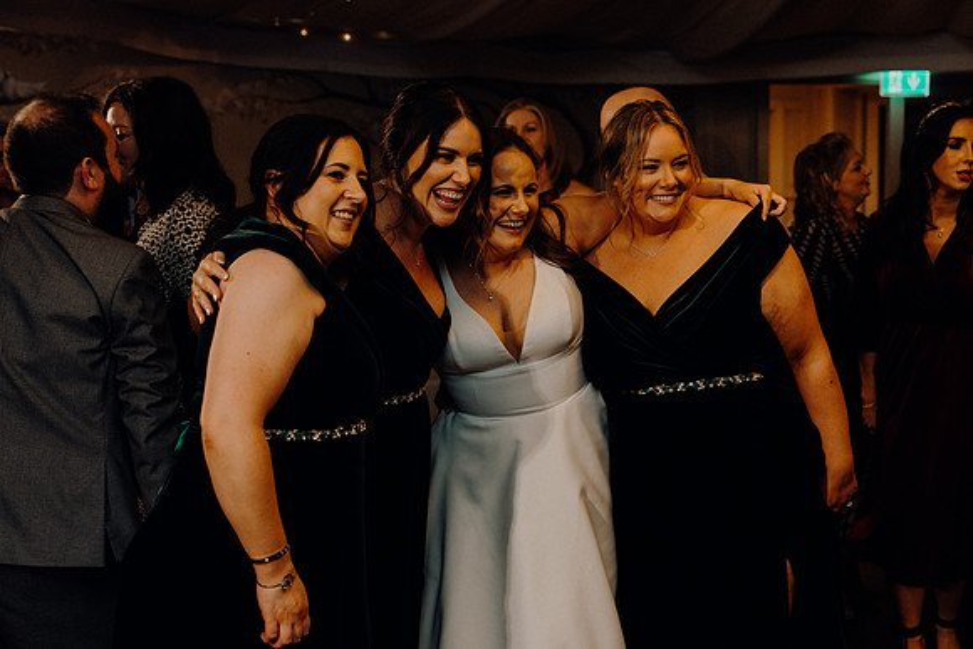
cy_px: 324
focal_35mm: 47
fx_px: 1271
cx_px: 486
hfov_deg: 41.9
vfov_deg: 28.7
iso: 2500
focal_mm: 47
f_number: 3.5
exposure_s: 1/160
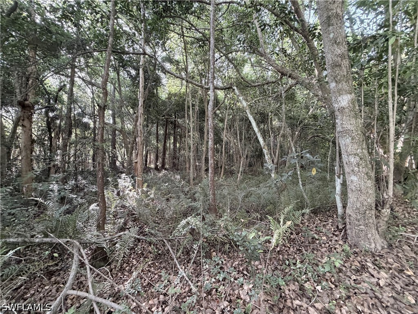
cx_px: 209
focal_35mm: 14
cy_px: 157
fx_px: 169
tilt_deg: +4.5
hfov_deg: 102.1
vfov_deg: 85.7
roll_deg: -1.3
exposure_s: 1/80
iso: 320
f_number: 2.2
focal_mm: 2.22
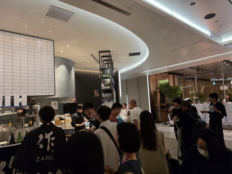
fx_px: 154
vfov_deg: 58.9
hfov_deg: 73.9
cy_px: 87
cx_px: 116
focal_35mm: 23
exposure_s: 1/100
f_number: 1.7
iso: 400
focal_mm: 6.25
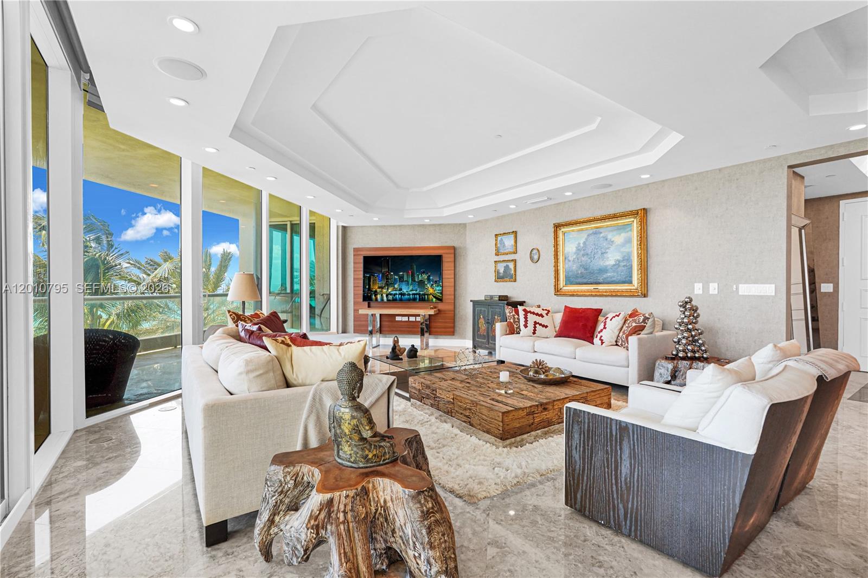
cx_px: 434
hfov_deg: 96.7
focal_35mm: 16
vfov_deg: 73.7
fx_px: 386
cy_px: 289
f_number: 7.1
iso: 800
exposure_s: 1/30
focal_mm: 16
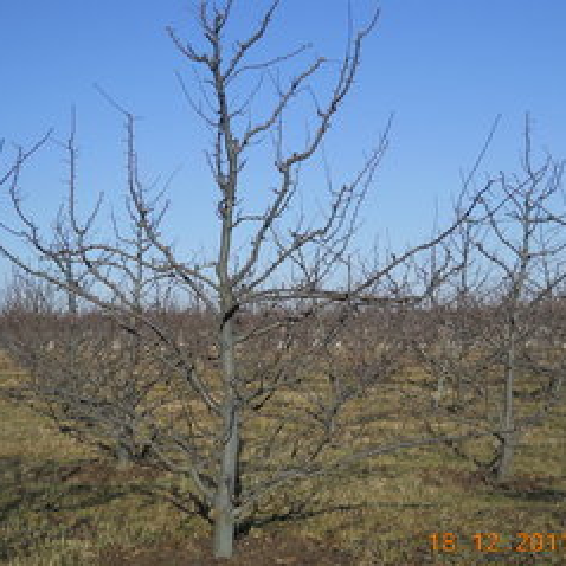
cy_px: 292
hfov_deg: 32.2
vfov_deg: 32.2
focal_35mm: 53
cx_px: 284
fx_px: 980
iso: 80
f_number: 5.5
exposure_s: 1/500
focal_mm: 6.72
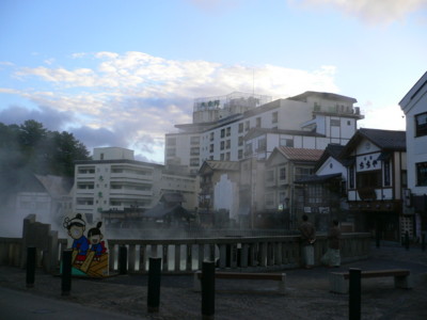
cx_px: 214
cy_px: 160
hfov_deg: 52.6
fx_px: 432
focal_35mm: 35
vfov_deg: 40.7
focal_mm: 5.8
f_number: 2.8
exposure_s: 1/320
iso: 80
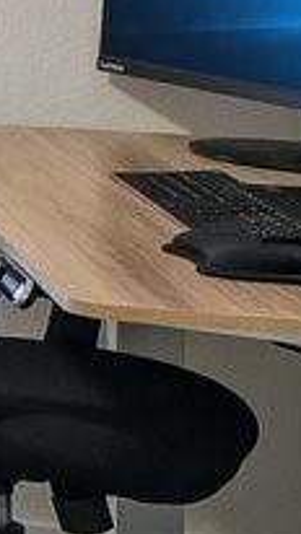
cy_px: -126
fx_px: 2070
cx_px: -1383
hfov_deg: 5.4
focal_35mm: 146
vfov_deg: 14.2
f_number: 8
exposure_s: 1/8
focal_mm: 14
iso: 400
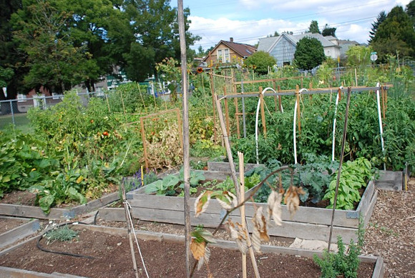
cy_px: 139
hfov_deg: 53.0
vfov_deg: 37.0
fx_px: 416
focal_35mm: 36
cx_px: 208
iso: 100
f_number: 4
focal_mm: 24
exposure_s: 1/400
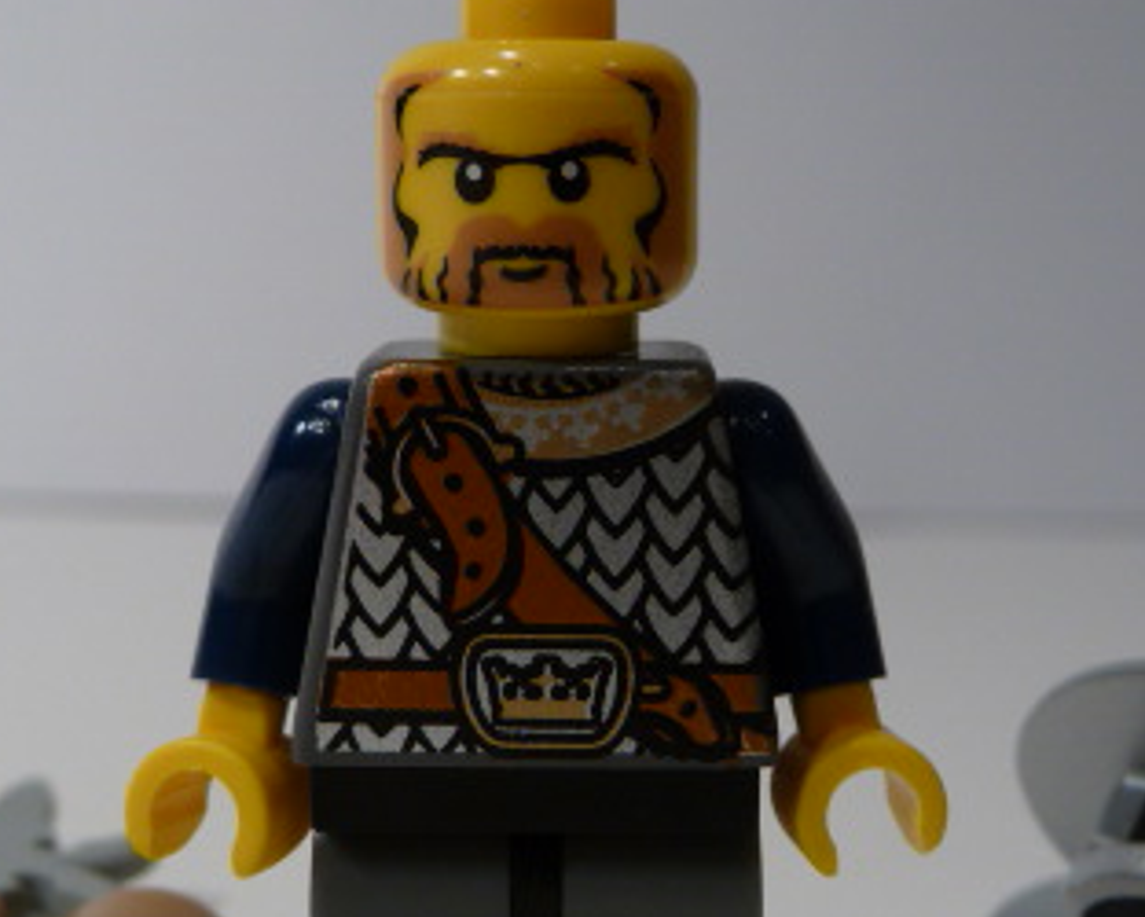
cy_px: 470
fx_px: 1899
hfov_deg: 33.6
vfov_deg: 27.2
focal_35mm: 56
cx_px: 595
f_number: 3.3
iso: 100
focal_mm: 4.7
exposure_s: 1/30
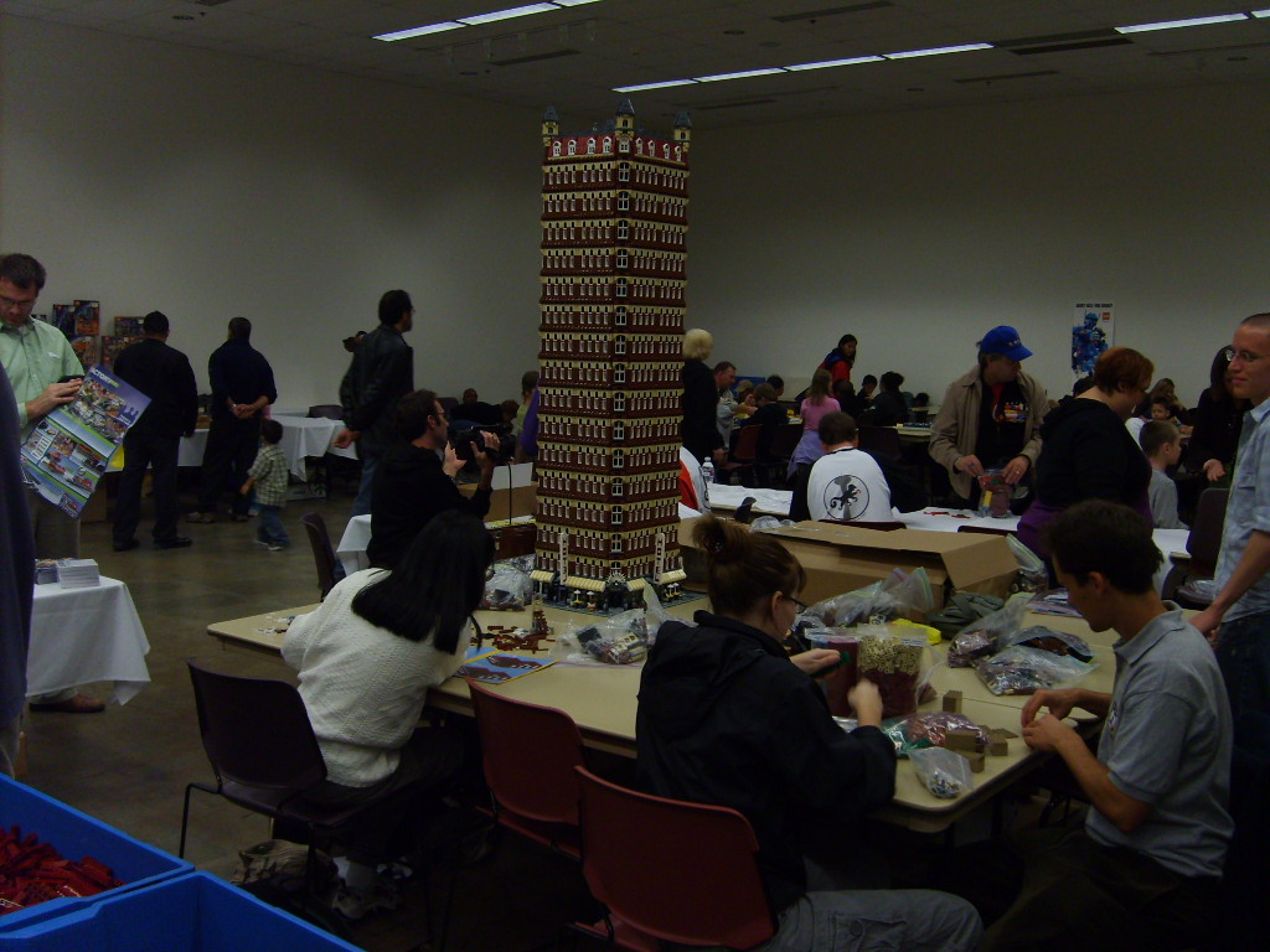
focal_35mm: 35
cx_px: 635
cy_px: 476
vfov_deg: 40.7
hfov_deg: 52.6
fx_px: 1284
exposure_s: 1/30
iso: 100
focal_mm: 5.8
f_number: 2.8
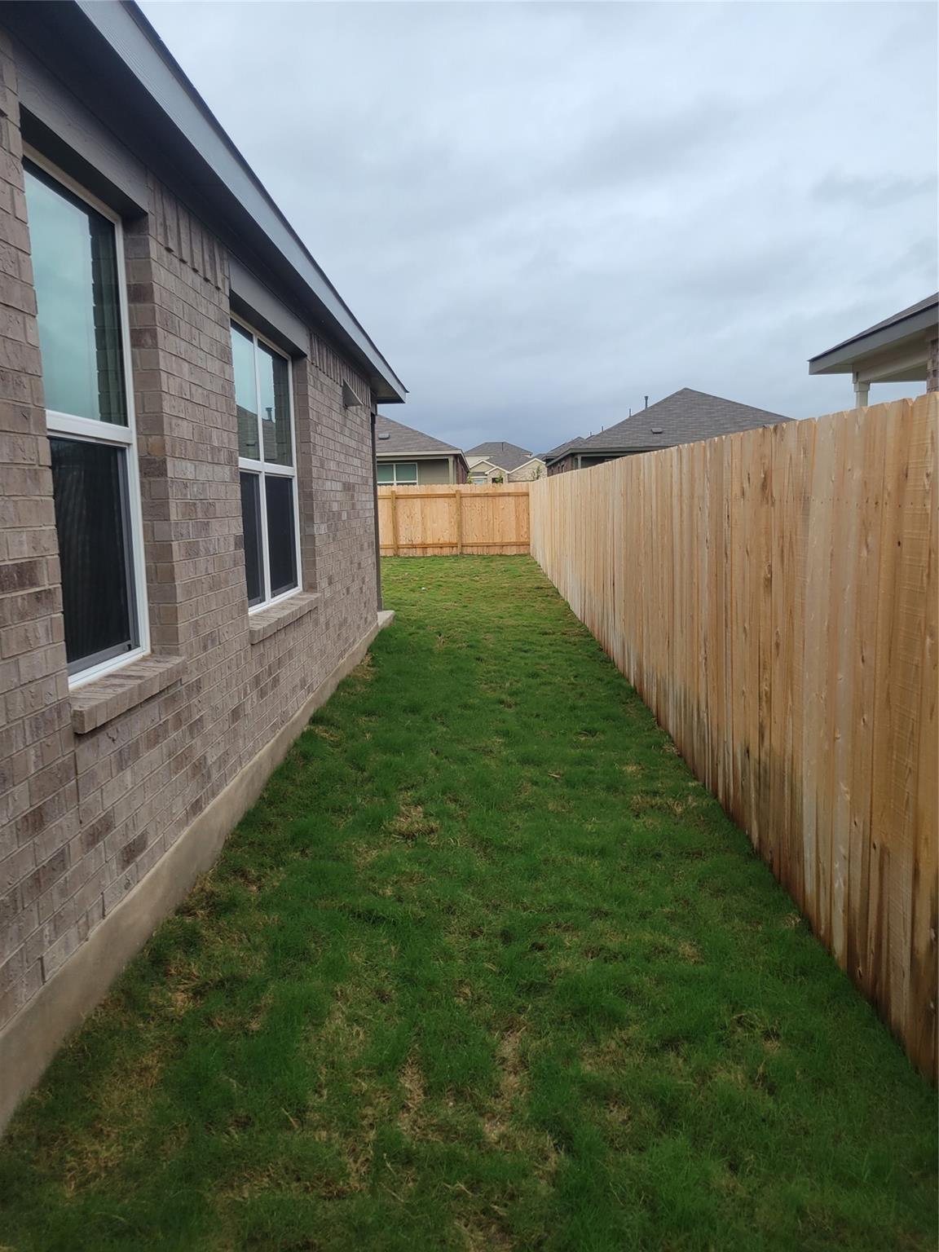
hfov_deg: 53.1
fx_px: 940
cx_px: 470
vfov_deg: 67.3
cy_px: 626
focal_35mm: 26
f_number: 1.8
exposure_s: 1/939
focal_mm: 5.4
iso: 40
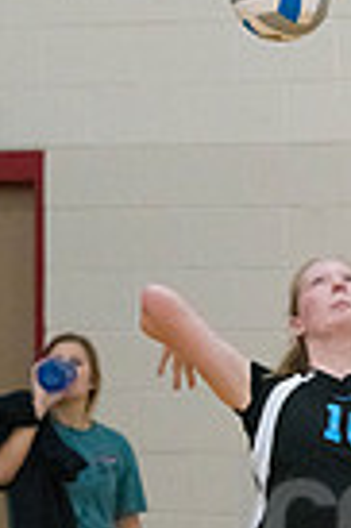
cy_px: 563
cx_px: 324
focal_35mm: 411
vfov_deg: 5.0
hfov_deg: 3.3
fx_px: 6026
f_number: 4.5
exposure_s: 1/1000
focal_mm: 125
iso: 6400
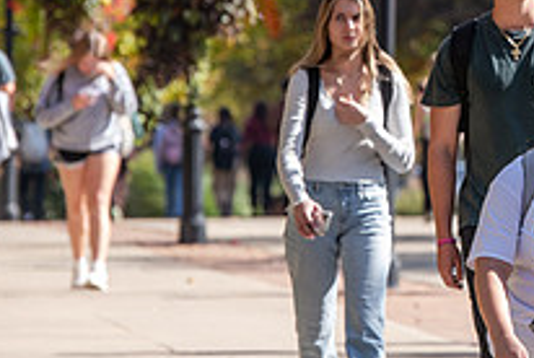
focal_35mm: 506
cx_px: 531
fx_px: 7516
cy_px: 12
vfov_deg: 2.7
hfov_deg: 4.1
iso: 160
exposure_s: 1/250
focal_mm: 180
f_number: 5.6
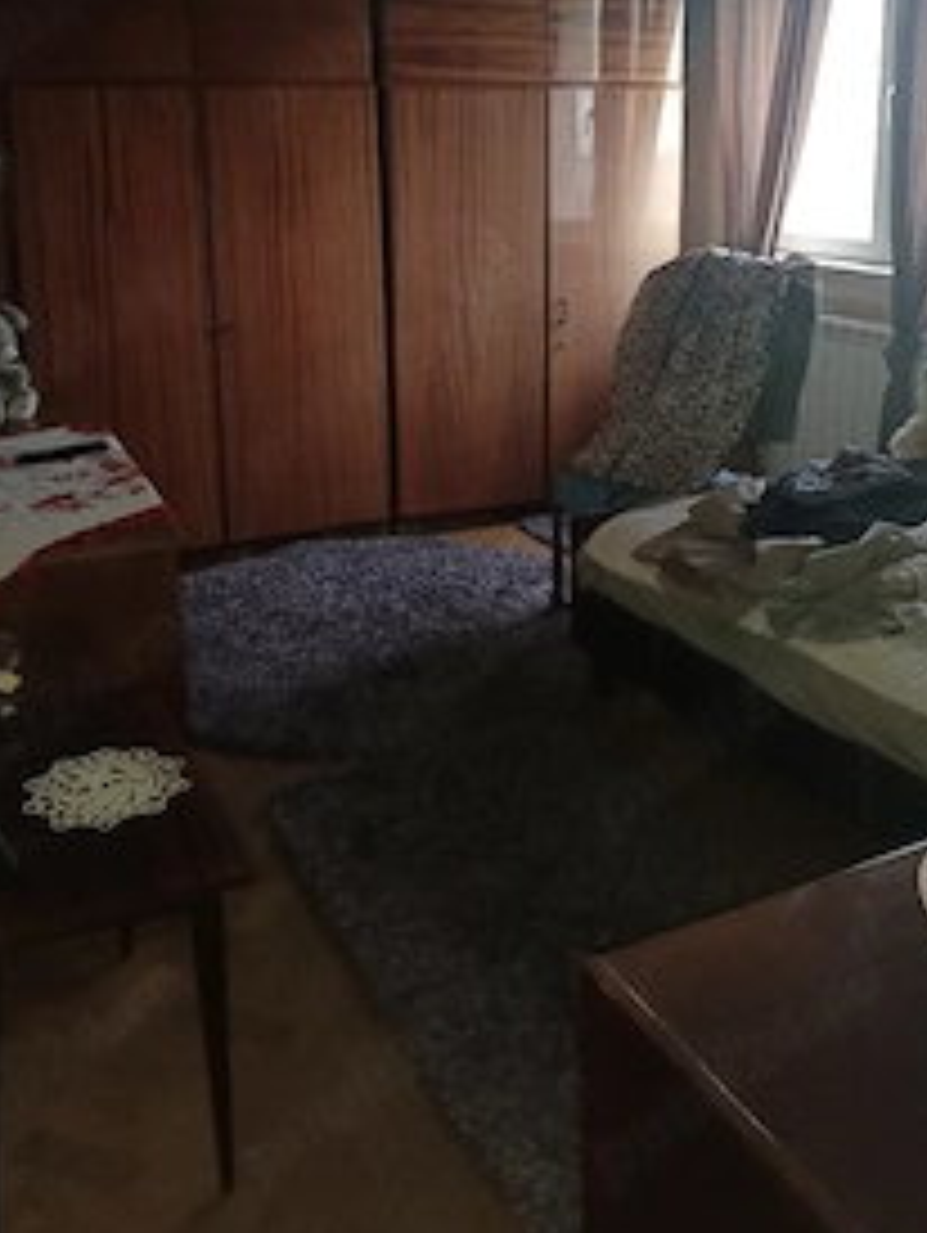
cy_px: 423
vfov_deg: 51.7
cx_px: 477
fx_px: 1248
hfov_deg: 40.8
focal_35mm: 35
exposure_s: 1/20
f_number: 1.7
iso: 1612
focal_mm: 5.31
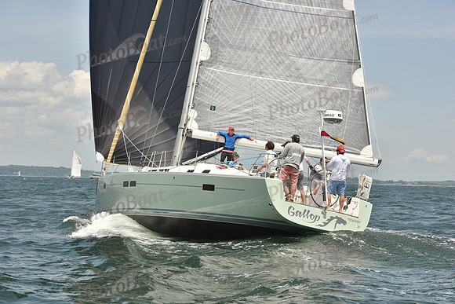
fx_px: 1037
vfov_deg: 16.7
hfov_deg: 24.8
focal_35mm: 82
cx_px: 228
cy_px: 152
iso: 400
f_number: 8
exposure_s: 1/1600
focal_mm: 82
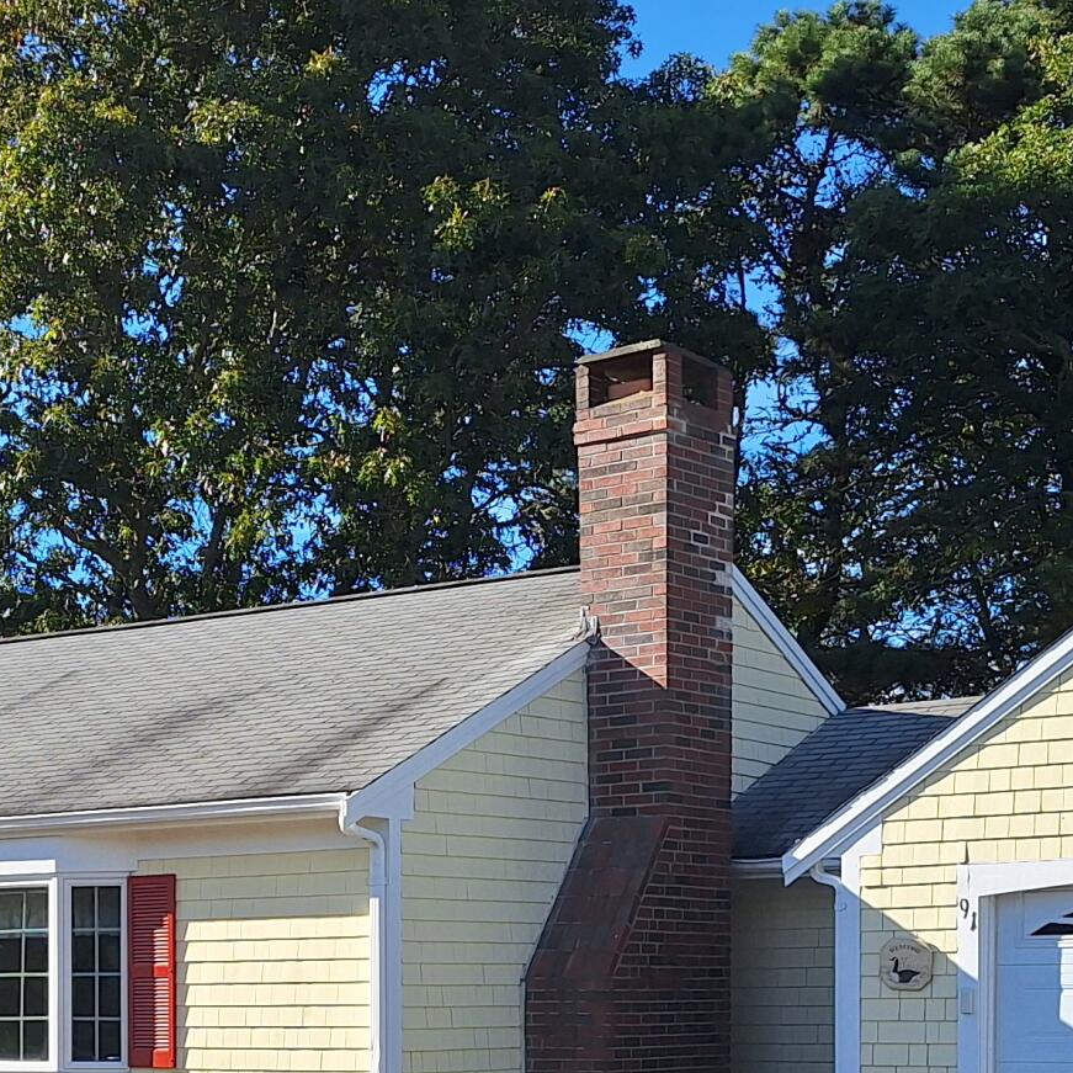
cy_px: 992
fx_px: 2455
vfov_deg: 23.9
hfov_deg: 24.4
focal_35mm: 70
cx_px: 301
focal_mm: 5.54
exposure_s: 1/2481
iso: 40
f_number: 1.8
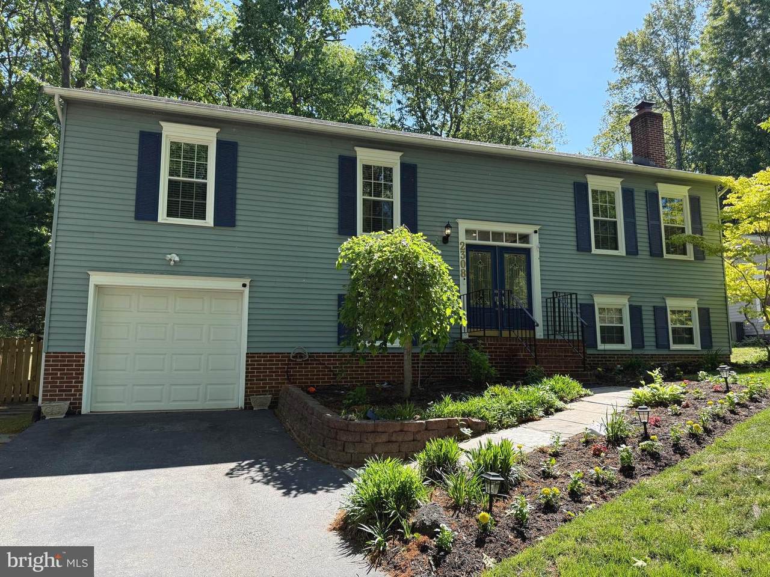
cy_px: 288
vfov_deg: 56.8
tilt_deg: +8.1
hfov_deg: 71.6
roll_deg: -0.1
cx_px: 385
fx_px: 534
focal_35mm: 24
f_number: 1.78
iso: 100
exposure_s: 1/1211
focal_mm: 6.76
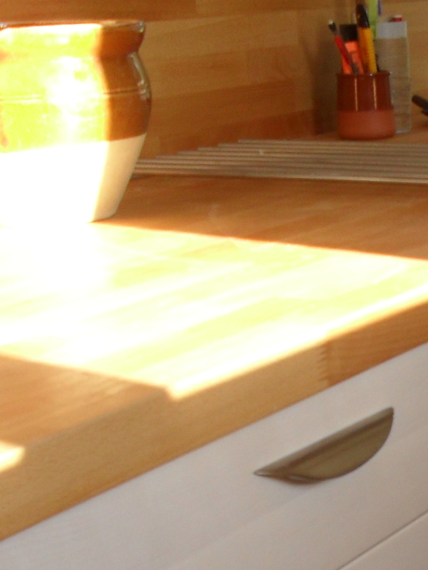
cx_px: 629
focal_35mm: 99
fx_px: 1633
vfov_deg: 19.2
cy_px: 583
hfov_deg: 14.1
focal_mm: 6.3
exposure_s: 1/45
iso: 100
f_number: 3.2
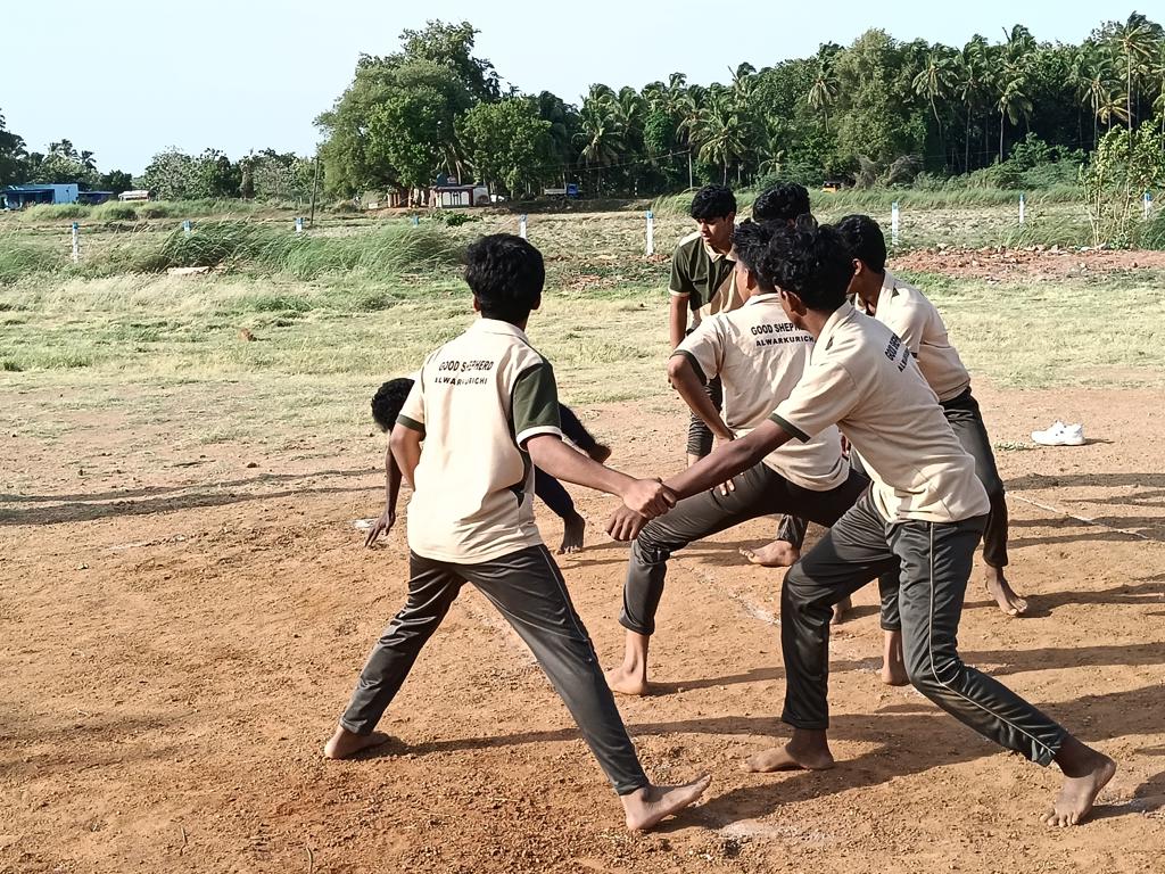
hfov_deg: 38.9
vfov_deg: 29.7
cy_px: 437
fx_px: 1649
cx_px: 582
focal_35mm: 49
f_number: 1.8
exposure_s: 1/271
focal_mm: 3.98
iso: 50
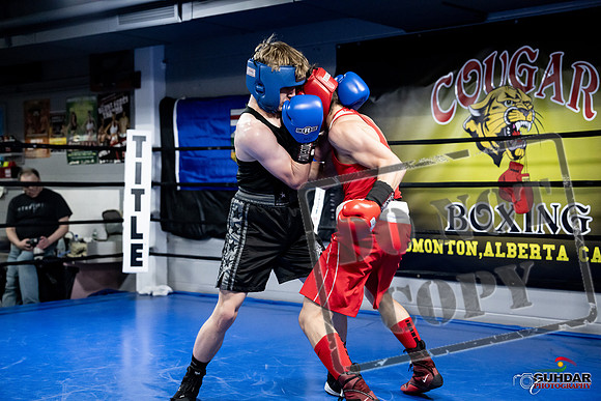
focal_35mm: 52
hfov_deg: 38.2
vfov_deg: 26.0
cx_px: 300
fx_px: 868
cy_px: 200
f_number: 2.8
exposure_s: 1/1000
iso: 8000
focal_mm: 52
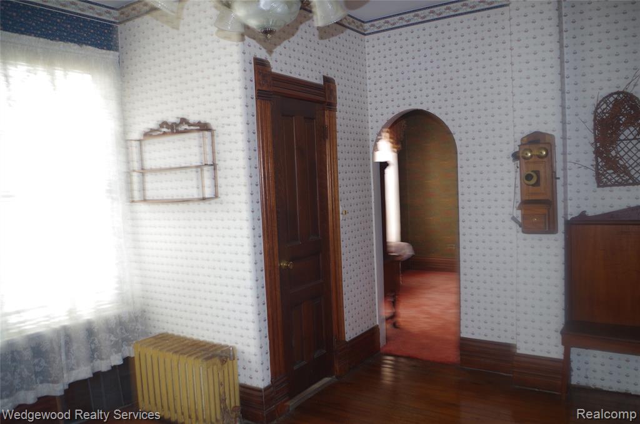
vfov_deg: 47.7
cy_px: 212
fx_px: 479
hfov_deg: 67.5
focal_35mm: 27
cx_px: 320
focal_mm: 18
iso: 100
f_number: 3.5
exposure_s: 1/15
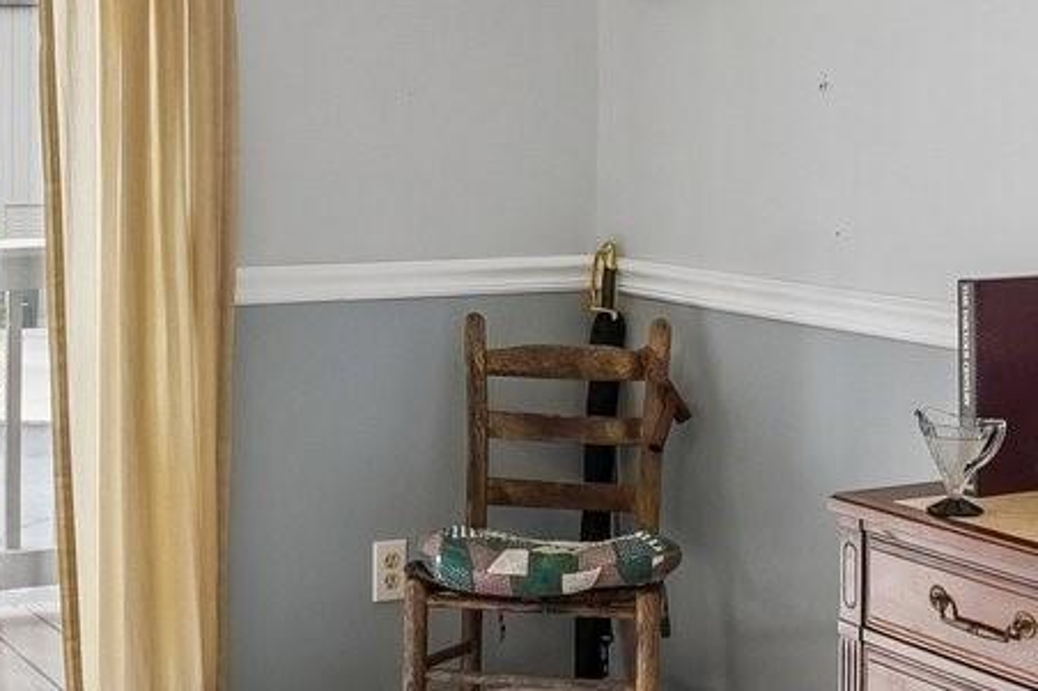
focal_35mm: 68
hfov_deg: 28.9
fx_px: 1960
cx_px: 193
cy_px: 93
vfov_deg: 19.7
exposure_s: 1/30
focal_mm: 10
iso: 320
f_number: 8
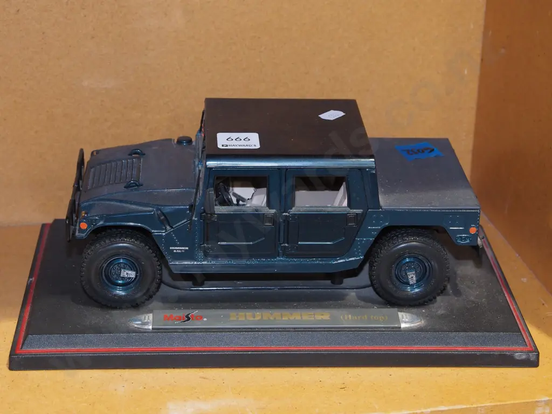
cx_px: 276
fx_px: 1244
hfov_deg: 25.0
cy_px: 207
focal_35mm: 78
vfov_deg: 18.9
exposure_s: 1/60
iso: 1600
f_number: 5.6
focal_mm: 39
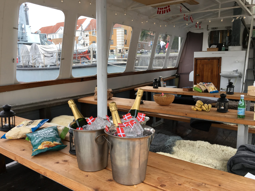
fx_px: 214
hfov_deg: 61.7
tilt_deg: -9.2
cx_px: 128
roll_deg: +0.3
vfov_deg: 48.2
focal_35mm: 29
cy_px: 96
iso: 25
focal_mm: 4.15
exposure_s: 1/111
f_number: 2.2
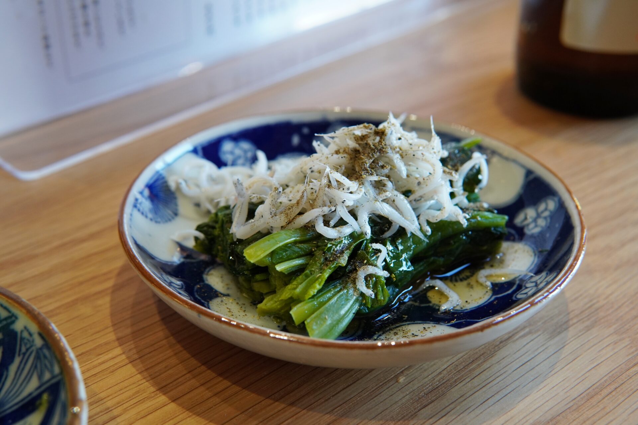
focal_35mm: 45
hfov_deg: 43.6
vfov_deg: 29.9
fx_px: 797
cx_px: 319
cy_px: 212
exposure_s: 1/50
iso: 800
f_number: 5.6
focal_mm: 30
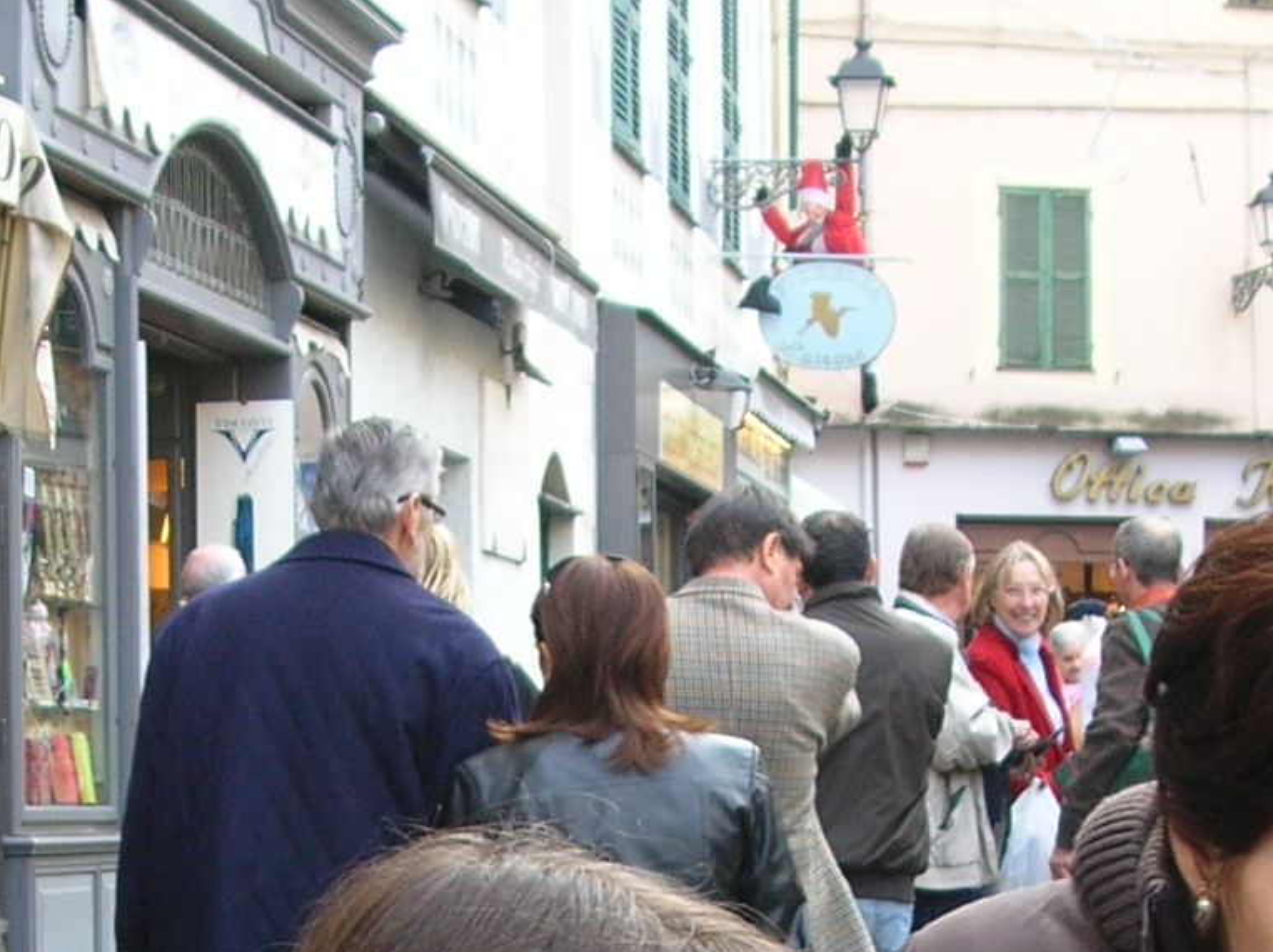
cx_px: 596
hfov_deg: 18.7
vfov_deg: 13.7
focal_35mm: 105
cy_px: 1145
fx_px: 3858
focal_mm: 5.8
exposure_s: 1/39.8
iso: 50
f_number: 2.8
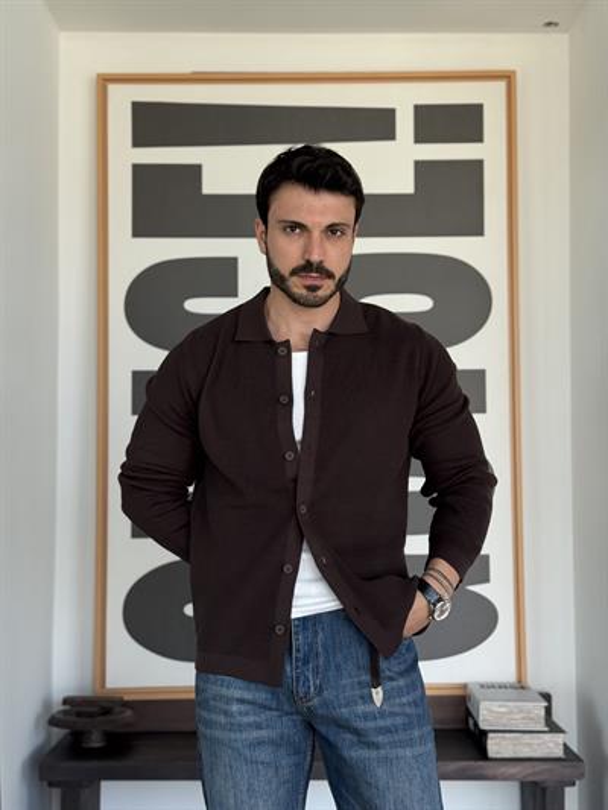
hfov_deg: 30.3
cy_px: 405
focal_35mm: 48
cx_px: 304
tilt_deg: +3.0
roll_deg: +0.0
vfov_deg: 39.6
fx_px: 1124
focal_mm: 6.76
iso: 125
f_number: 1.78
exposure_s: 1/228
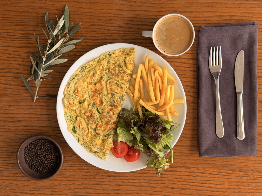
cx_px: 131
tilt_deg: -83.5
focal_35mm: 48
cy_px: 98
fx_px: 363
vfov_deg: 30.3
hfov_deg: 39.7
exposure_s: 1/762
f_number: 1.78
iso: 64
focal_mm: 6.76
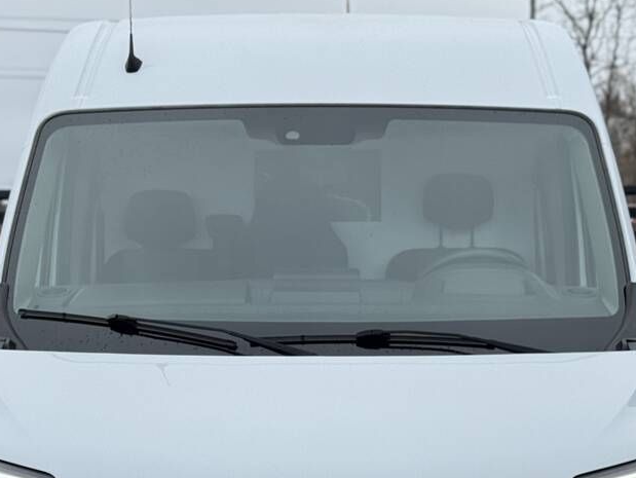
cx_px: 308
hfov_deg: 21.1
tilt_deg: -8.0
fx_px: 1710
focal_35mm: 93
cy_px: 439
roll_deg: +0.2
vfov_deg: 15.7
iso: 64
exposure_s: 1/3096
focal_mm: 6.76
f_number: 1.78
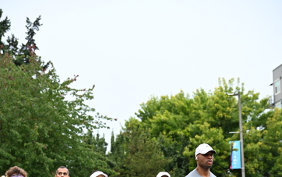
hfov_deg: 21.0
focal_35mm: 99
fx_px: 762
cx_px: 142
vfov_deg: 12.9
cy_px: 208
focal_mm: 64
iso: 1600
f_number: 4
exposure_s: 1/800
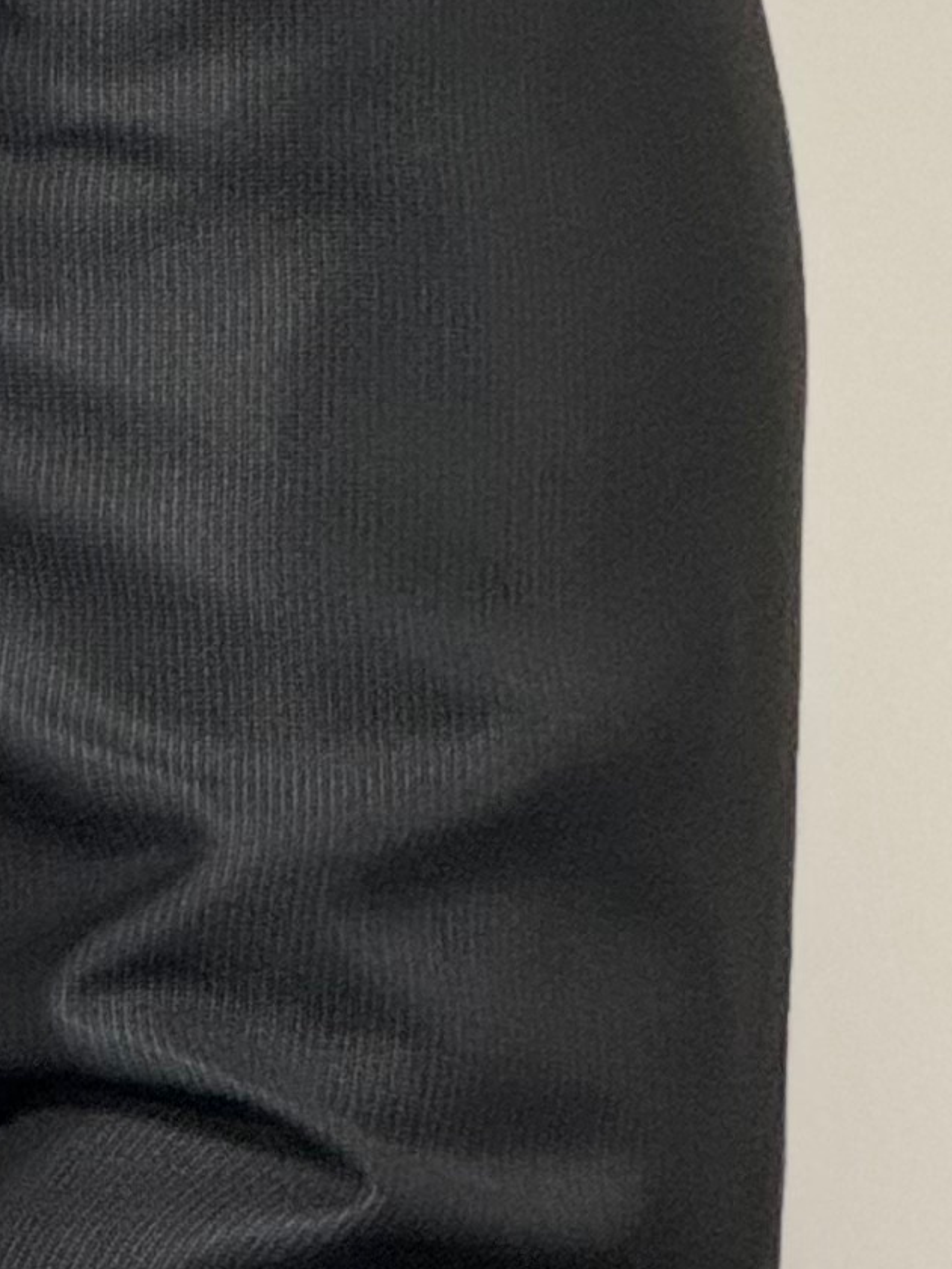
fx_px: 21079
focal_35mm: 575
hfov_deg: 2.6
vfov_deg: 3.4
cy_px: -128
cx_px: -993
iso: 400
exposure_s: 1/60
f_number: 2.8
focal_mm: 15.66
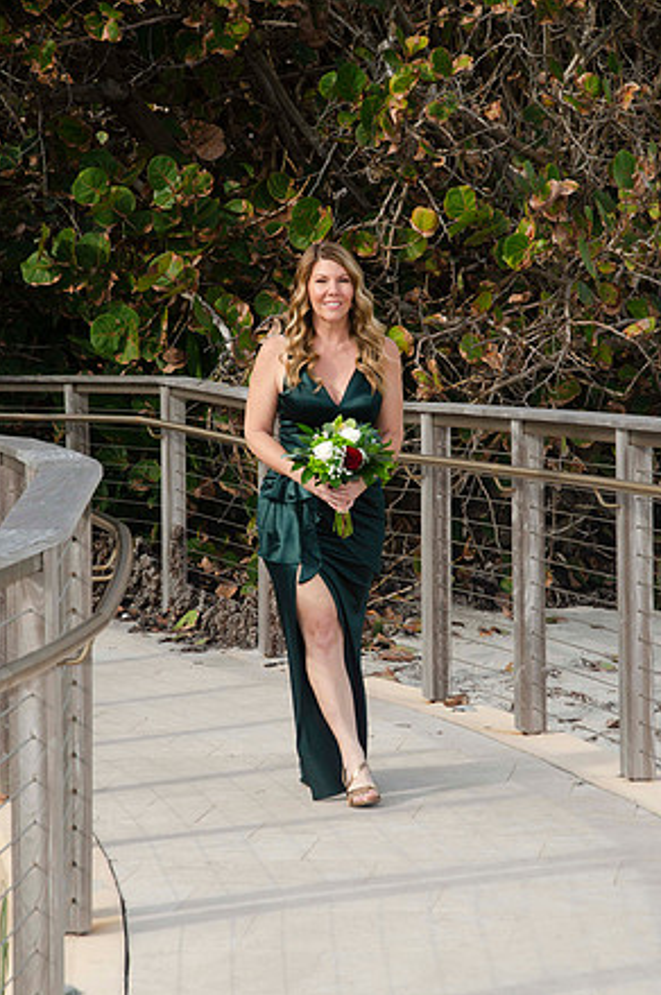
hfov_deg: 9.9
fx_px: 3812
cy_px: 502
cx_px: 328
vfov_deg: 14.9
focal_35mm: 138
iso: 100
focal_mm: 90
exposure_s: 1/250
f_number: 10
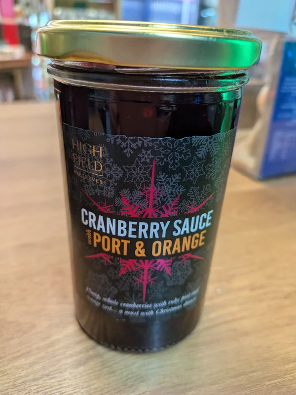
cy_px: 198
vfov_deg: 71.6
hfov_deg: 56.8
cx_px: 148
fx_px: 274
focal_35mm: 24
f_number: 1.7
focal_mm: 4.53
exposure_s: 1/348
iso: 808
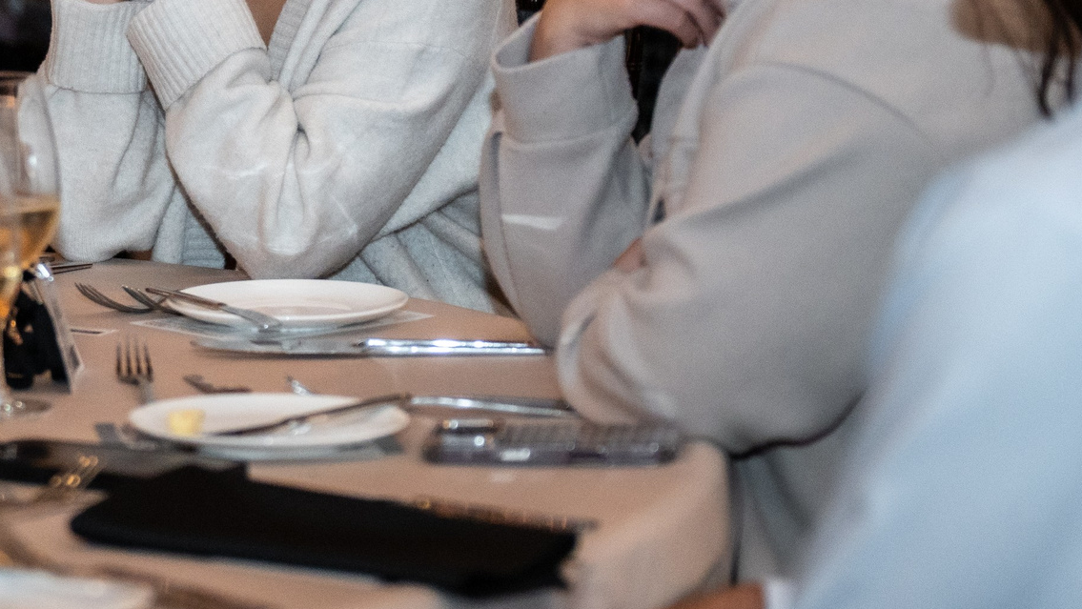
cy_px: 59
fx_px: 4678
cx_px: 141
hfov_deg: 13.1
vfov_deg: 7.4
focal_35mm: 163
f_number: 2.5
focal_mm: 69
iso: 3200
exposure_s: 1/200
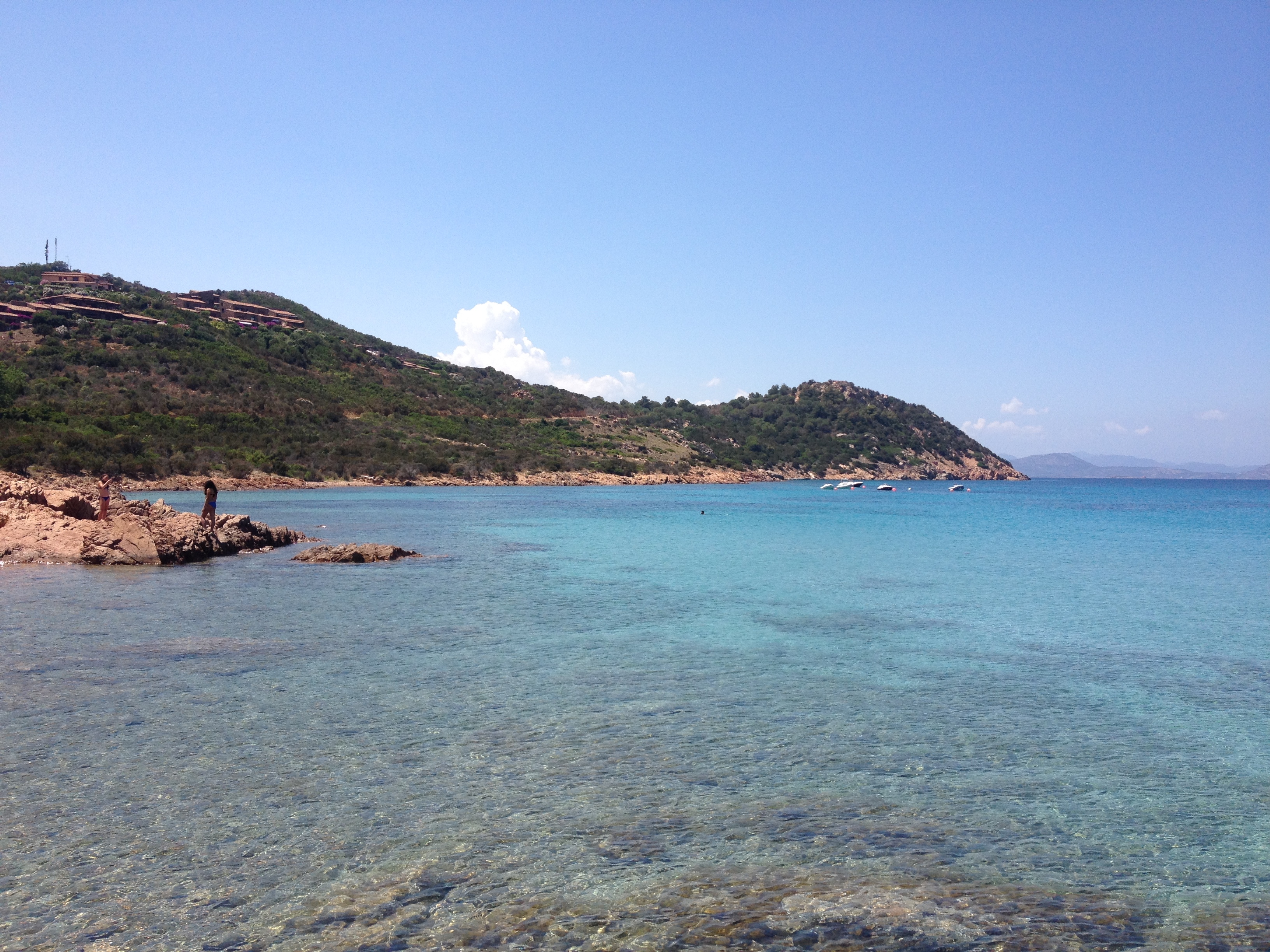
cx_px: 635
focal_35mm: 35
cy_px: 476
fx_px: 1284
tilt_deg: -3.6
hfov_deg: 52.6
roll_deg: +0.1
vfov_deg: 40.7
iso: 50
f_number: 2.4
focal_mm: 4.28
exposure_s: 1/1905
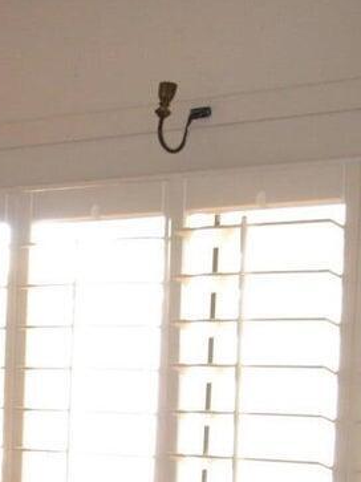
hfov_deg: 11.0
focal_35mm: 127
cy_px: 696
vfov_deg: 14.6
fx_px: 1767
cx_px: -248
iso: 1100
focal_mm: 20
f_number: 3.8
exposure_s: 1/60
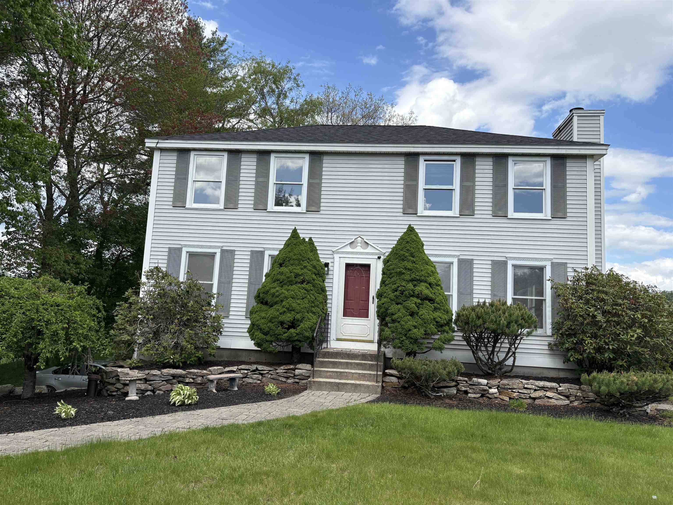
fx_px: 505
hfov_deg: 67.3
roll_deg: -2.5
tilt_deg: +8.0
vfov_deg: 53.1
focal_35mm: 26
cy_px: 252
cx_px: 336
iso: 50
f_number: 1.6
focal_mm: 5.96
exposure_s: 1/2364
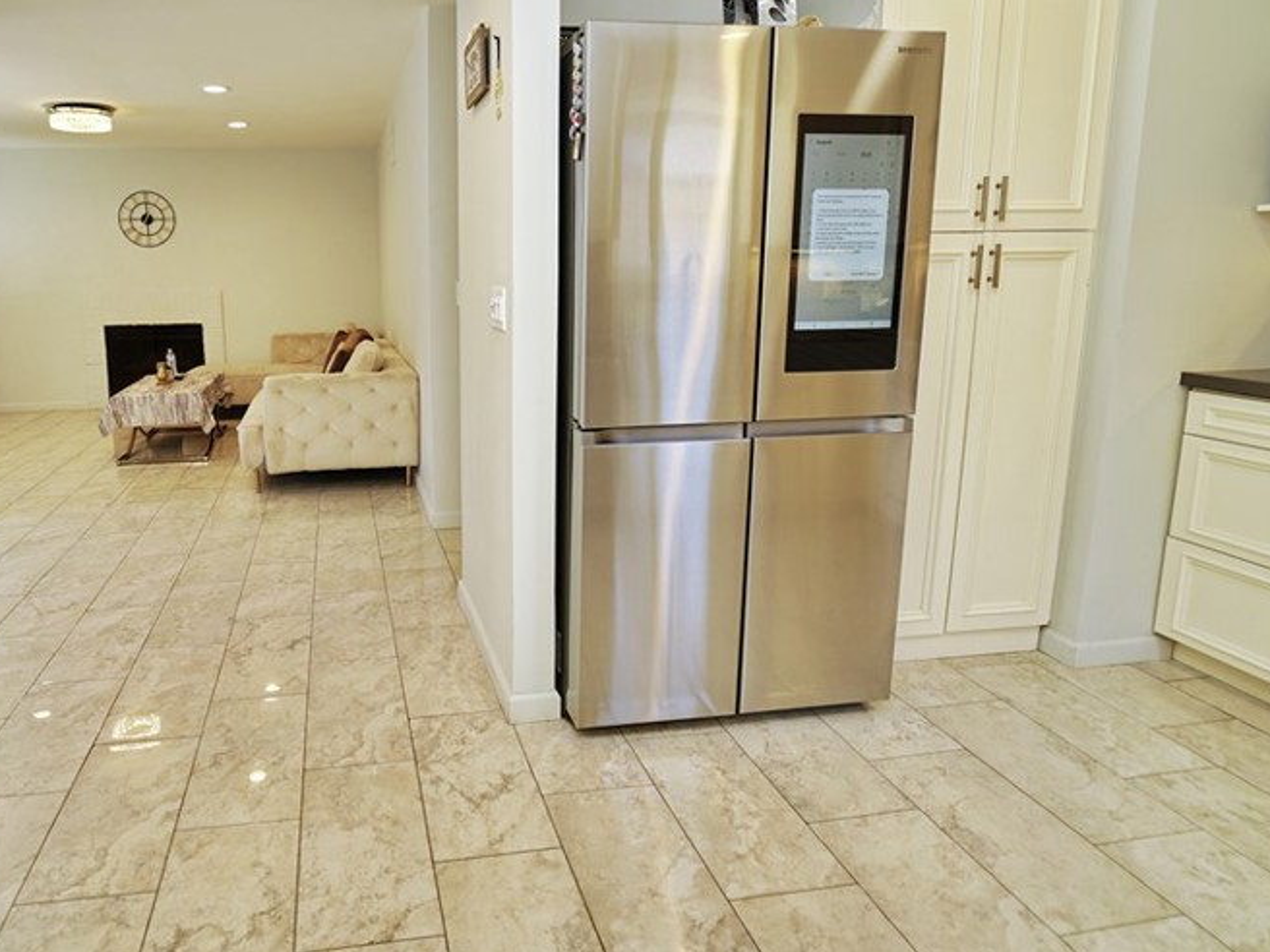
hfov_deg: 76.8
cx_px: 439
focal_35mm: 21
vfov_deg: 63.2
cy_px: 413
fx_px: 770
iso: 125
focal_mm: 14
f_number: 2.8
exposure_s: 1/100
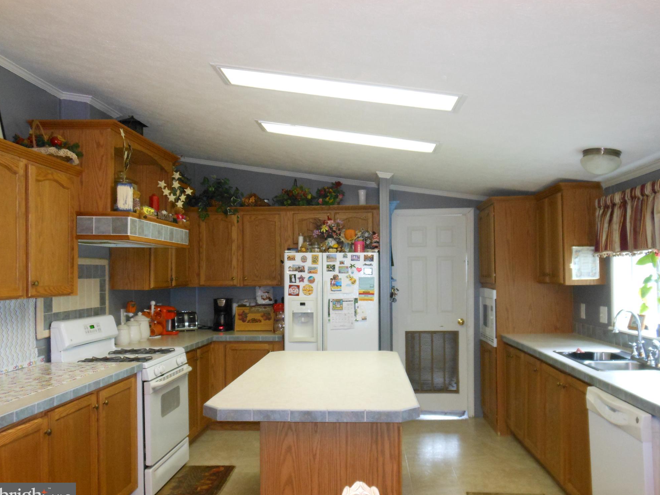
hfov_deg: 60.0
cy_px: 254
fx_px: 572
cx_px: 334
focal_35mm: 30
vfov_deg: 46.8
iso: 400
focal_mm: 5.2
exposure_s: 1/30
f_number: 3.3
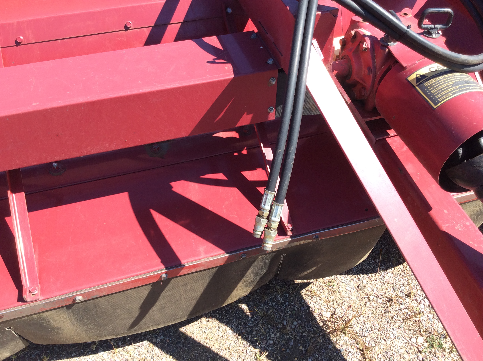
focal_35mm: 32
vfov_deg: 44.1
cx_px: 242
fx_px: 446
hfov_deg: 56.9
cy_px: 180
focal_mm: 3.3
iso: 32
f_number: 2.4
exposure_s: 1/465
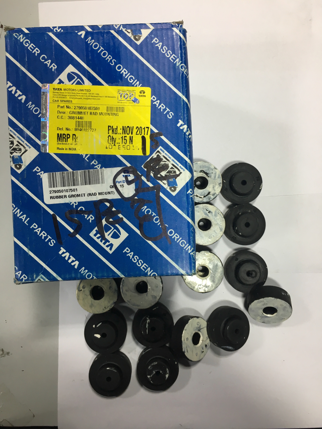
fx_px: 360
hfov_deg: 48.2
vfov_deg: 61.7
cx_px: 161
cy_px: 214
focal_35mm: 29
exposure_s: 1/33
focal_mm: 4.15
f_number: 2.2
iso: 64
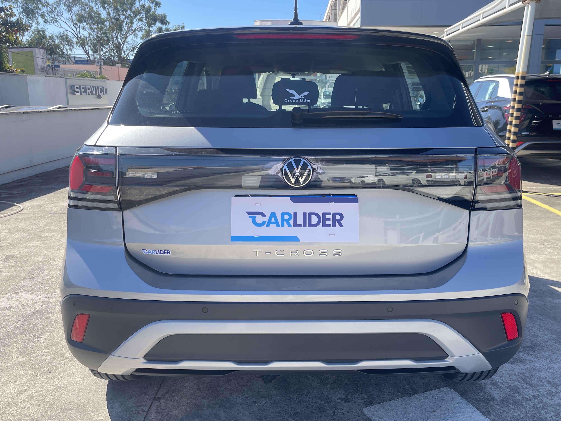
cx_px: 298
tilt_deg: -11.9
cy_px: 198
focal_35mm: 29
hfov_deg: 61.6
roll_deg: -0.3
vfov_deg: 48.2
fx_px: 470
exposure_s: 1/953
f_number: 1.6
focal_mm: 5.1
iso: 32
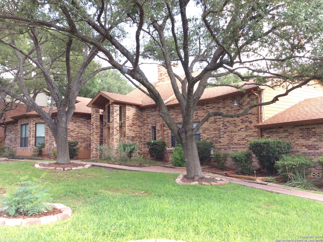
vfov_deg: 44.1
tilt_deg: +5.8
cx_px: 162
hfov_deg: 56.9
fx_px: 298
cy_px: 121
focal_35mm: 32
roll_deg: +2.8
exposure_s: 1/121
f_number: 2.4
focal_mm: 3.3
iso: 32
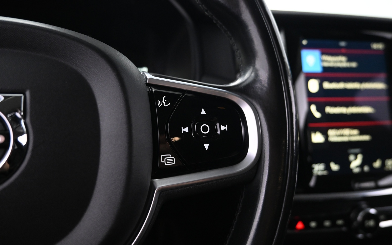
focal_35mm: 25
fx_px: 267
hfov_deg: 72.5
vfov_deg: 49.3
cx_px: 196
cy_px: 126
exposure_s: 1/10
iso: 1600
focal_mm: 16
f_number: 3.5
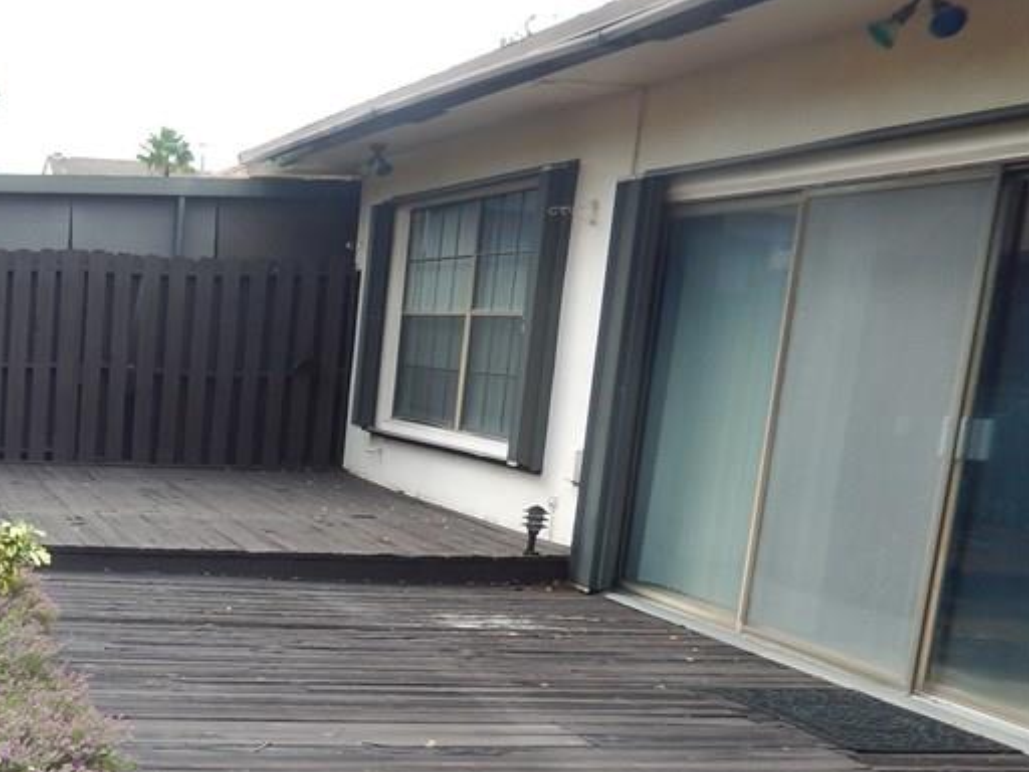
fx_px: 1486
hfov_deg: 34.8
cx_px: 8
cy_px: 641
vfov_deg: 28.4
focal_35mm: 50
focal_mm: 4.5
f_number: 3.4
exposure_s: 1/200
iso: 125
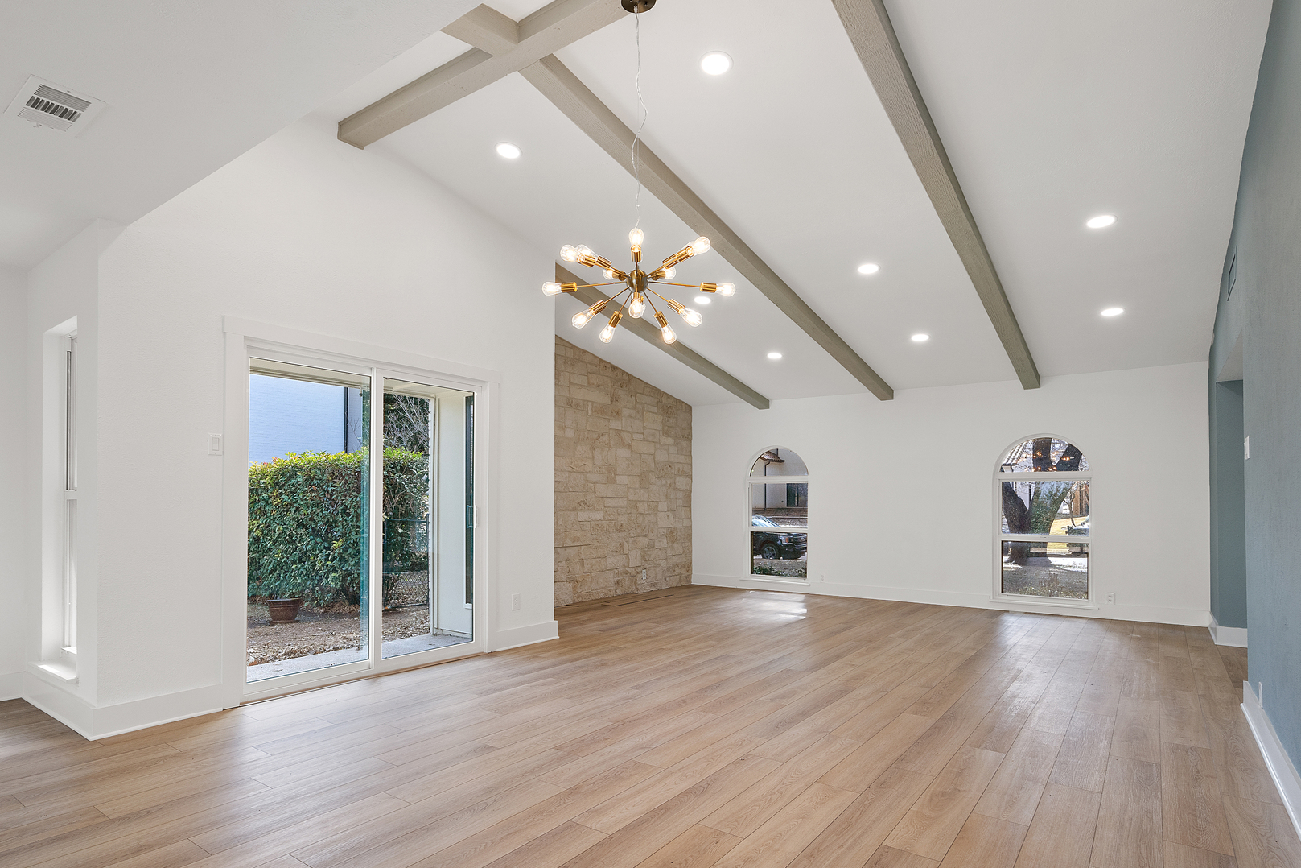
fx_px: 687
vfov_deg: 64.4
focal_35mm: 19
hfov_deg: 86.8
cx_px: 606
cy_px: 485
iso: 200
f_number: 9
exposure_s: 1/3
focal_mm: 16
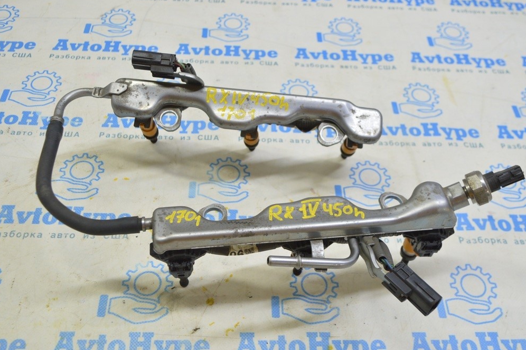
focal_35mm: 37
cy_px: 178
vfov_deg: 35.9
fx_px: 541
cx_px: 263
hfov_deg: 51.9
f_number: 5.6
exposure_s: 1/25
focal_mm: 24
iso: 400
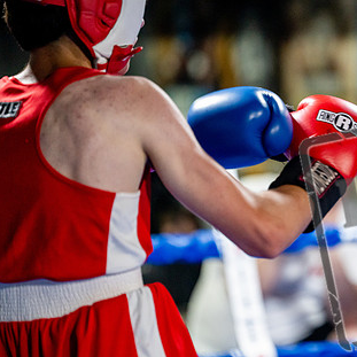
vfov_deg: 7.4
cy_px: 158
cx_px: 302
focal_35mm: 238
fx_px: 2777
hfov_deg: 7.3
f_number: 2
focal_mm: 150
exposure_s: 1/1000
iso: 4000
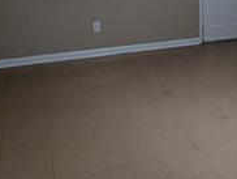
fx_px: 384
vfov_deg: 24.7
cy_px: -7
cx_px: 240
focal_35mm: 56
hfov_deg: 31.6
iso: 274
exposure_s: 1/120
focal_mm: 2.35
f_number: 2.2
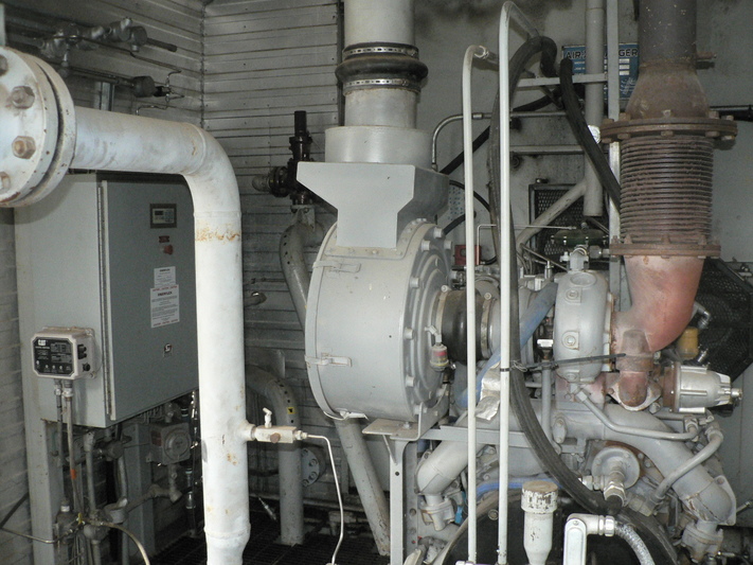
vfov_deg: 39.6
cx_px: 376
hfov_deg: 51.4
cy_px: 282
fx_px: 783
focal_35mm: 36
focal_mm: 6
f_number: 2.8
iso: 400
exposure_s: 1/125
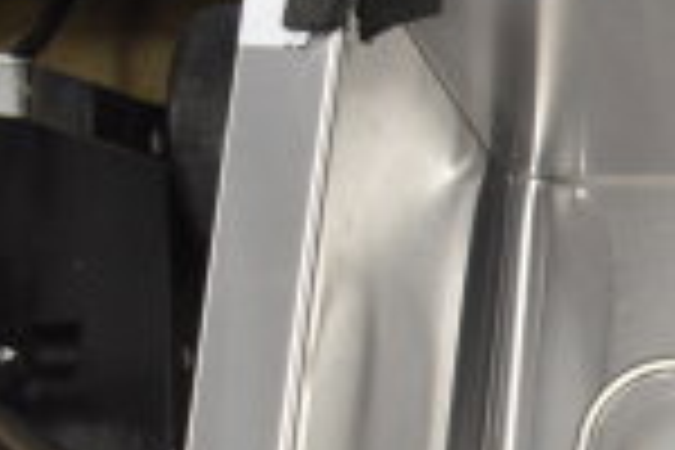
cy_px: 668
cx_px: 1260
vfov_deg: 9.9
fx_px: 2512
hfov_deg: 13.5
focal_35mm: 134
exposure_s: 1/40
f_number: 3.8
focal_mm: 22
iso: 500
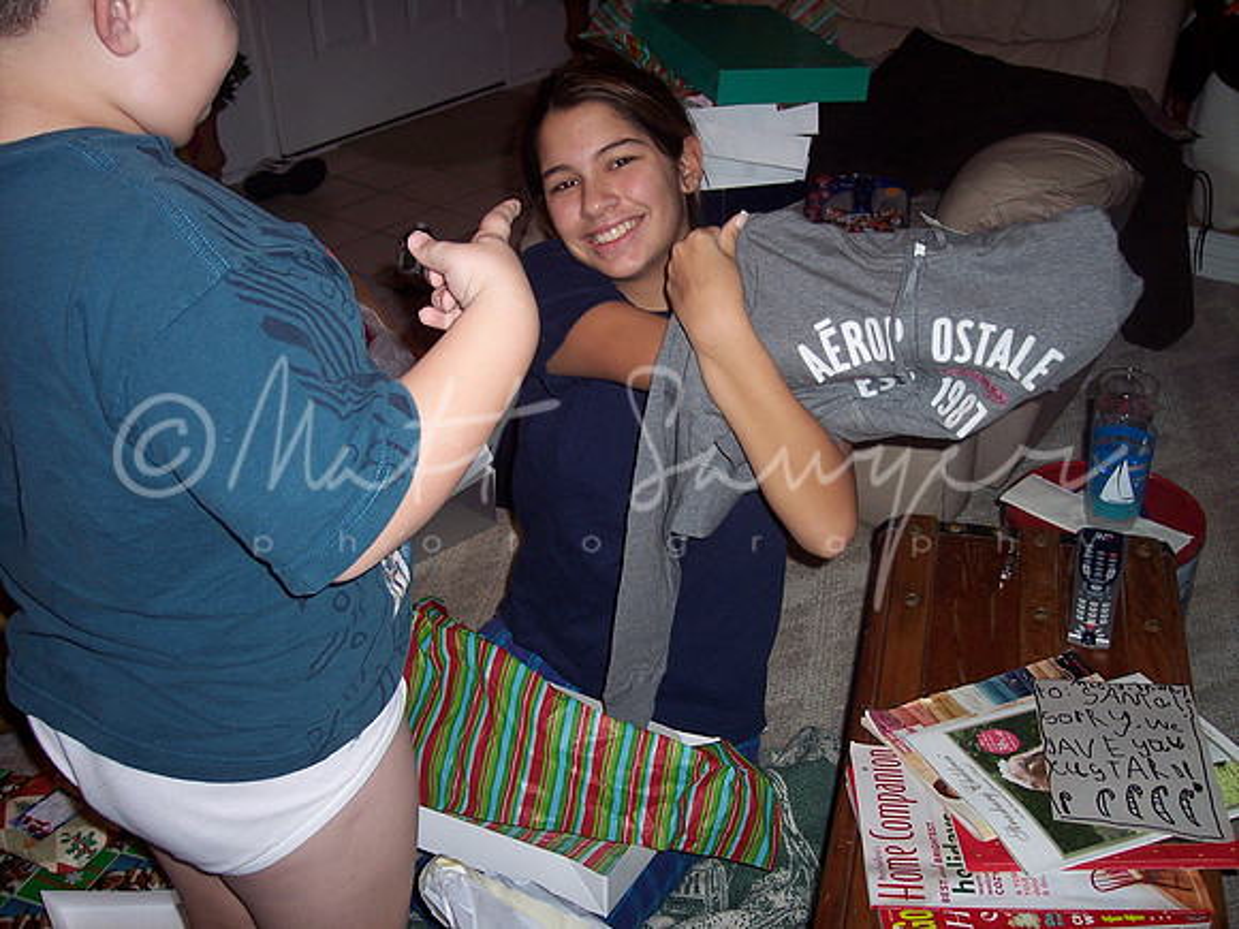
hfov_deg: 47.9
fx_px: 1396
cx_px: 620
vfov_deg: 36.8
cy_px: 464
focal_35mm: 39
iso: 100
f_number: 2.8
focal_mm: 8
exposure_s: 1/60
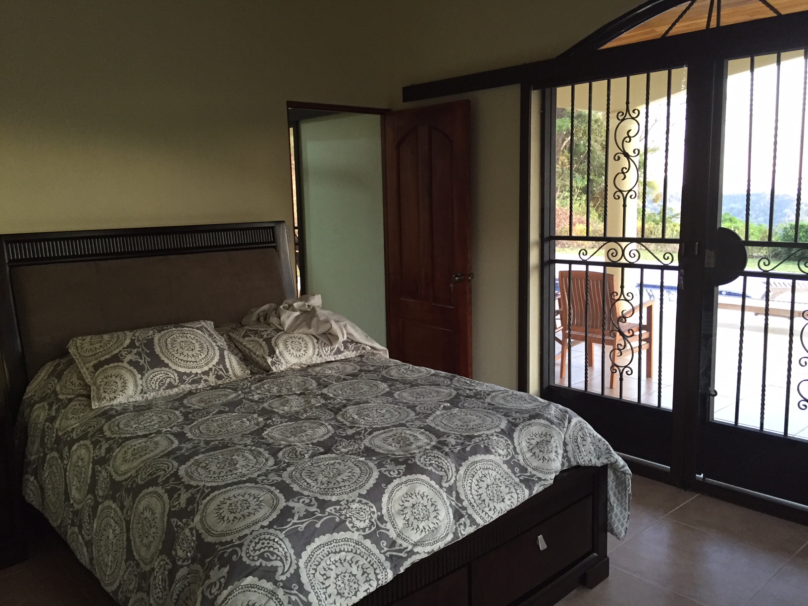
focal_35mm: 29
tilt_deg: -8.5
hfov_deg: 61.7
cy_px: 303
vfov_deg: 48.2
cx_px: 404
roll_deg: -0.4
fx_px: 677
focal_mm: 4.15
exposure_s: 1/30
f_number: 2.2
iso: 160
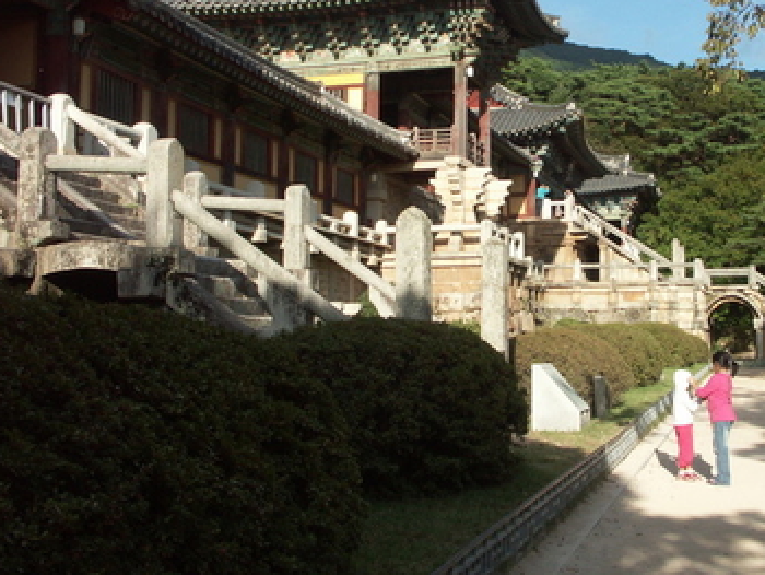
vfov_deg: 29.1
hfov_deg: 37.8
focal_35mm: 50
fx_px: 1106
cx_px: 501
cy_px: 226
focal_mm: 9.12
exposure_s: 1/400
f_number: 7.1
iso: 100
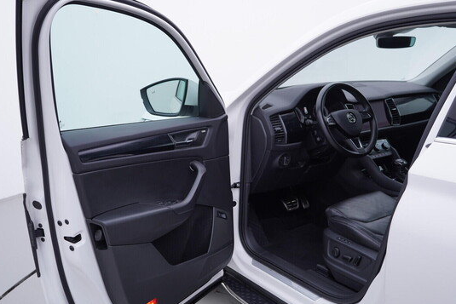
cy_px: 155
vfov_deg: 36.0
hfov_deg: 51.9
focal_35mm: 37
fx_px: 469
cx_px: 224
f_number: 3.5
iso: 125
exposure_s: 1/60
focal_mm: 24
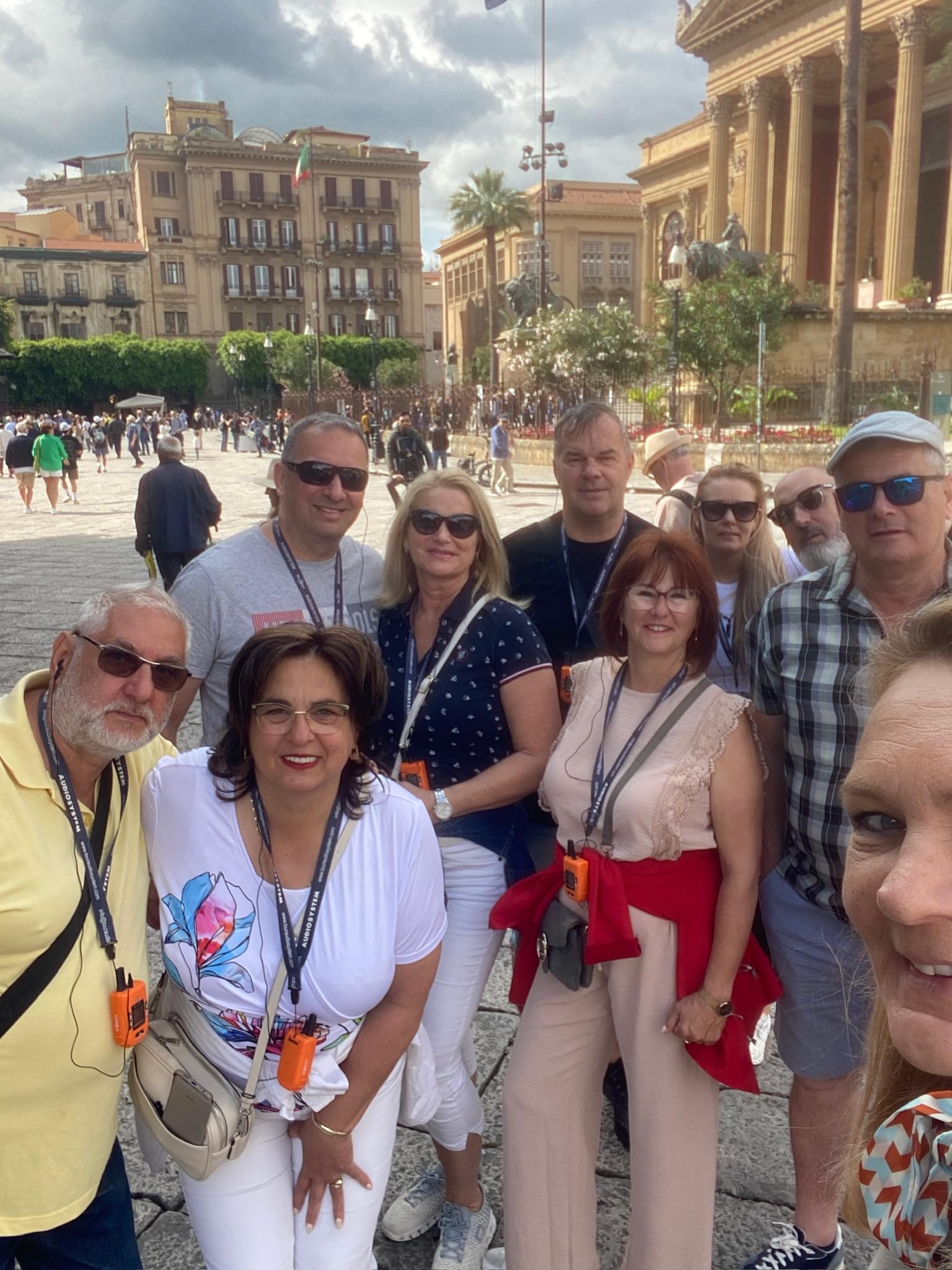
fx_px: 1100
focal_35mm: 30
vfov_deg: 60.0
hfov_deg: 46.8
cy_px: 635
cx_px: 476
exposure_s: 1/232
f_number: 2.2
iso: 25
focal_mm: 2.71
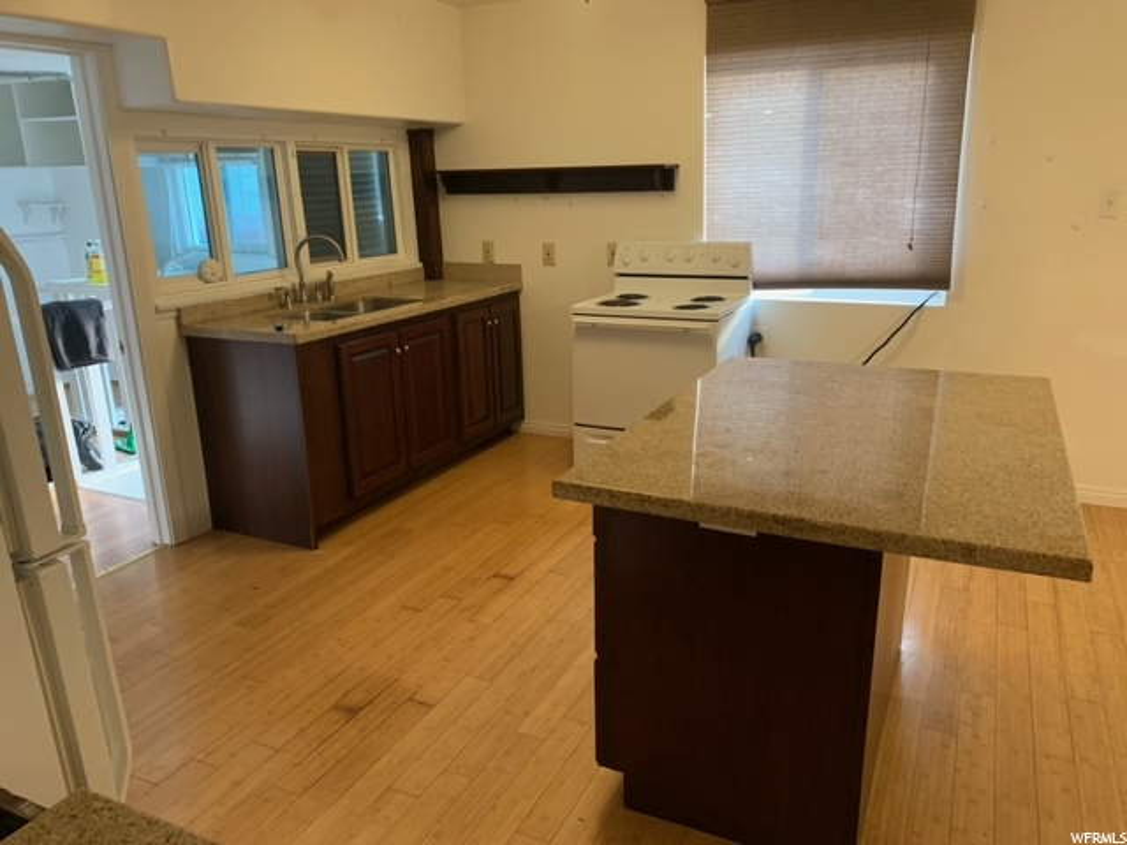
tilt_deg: -14.6
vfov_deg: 53.1
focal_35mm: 26
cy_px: 422
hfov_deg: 67.3
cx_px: 564
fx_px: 846
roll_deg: +0.3
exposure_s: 1/60
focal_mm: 4.25
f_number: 1.8
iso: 200
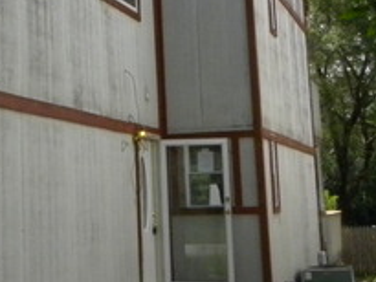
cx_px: -26
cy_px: 64
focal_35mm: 81
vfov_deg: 18.1
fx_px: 880
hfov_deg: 22.9
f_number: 7.1
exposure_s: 1/622
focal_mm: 4.6
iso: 400
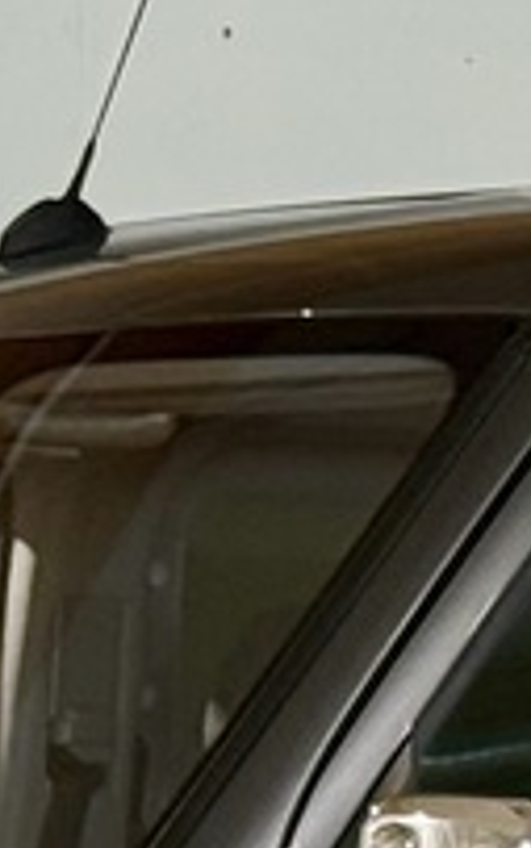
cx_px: 564
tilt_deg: -0.4
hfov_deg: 3.6
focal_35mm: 361
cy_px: 1099
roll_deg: -0.7
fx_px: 8353
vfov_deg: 5.8
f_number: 1.78
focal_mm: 6.76
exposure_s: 1/100
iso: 125
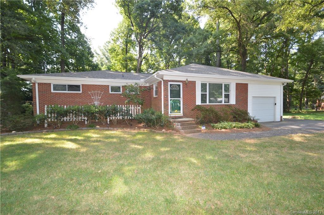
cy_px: 108
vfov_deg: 71.9
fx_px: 148
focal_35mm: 16
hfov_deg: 95.1
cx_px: 162
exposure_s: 1/125
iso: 360
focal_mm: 11
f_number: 5.6
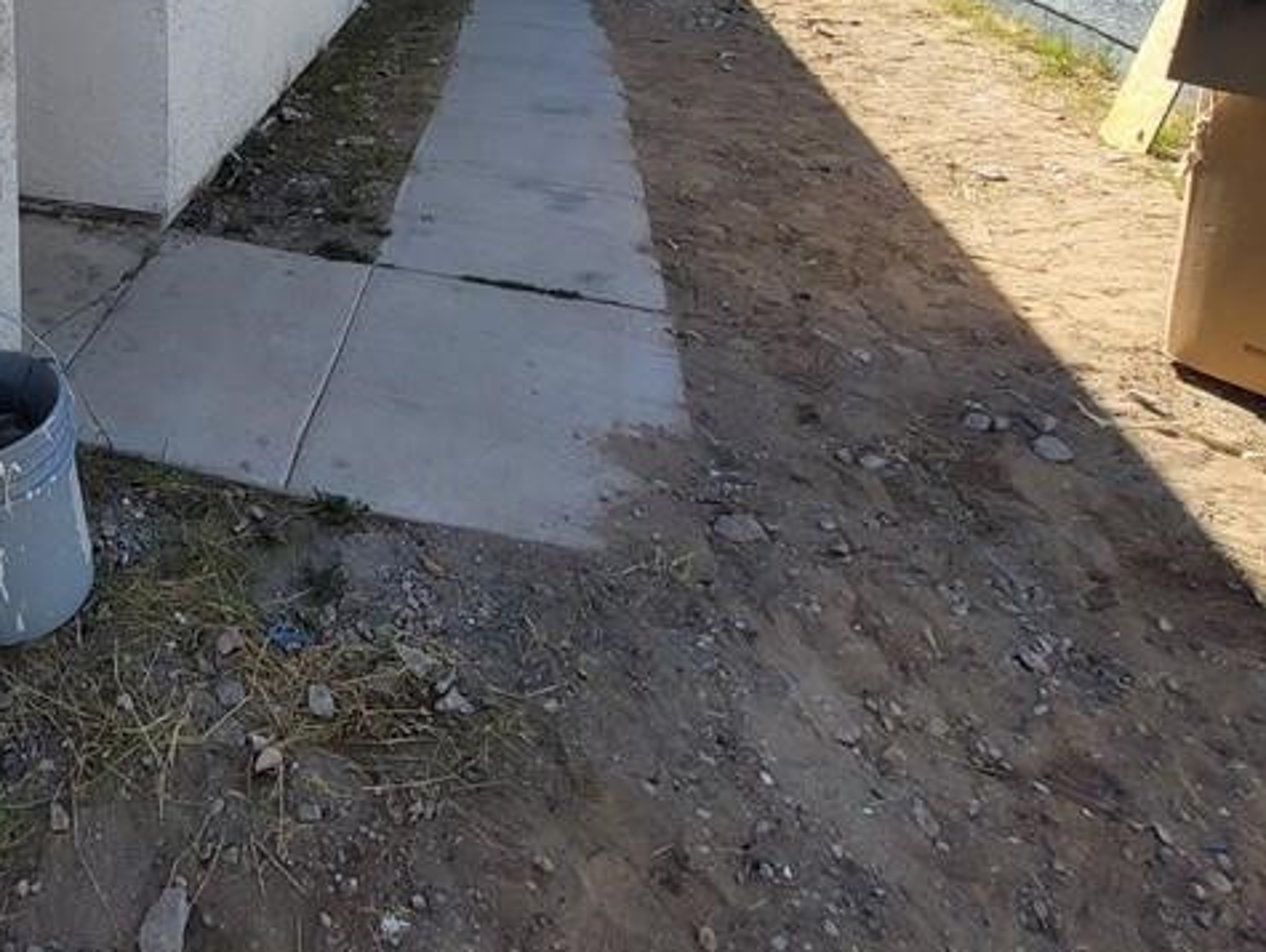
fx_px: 1025
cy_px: 32
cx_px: 160
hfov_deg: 56.1
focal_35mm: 28
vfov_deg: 43.7
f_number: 2.2
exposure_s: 1/1096
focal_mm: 2.2
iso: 64
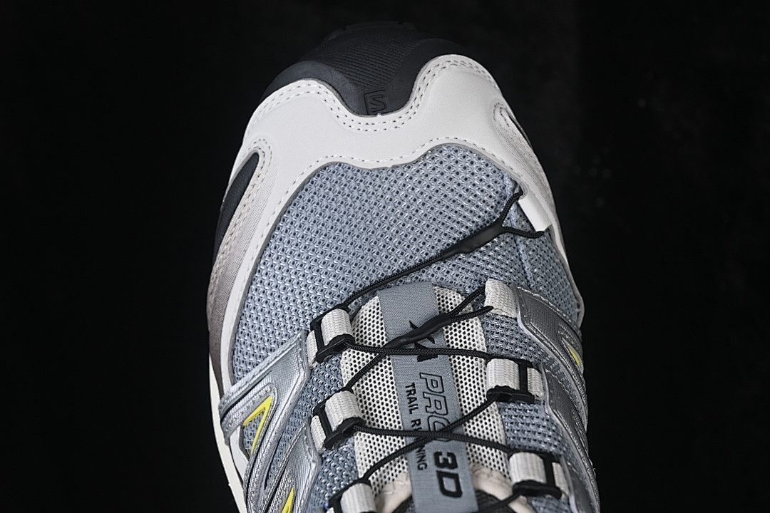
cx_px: 385
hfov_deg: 27.0
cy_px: 256
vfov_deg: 18.2
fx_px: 1604
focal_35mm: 75
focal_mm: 50
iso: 160
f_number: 7.1
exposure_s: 1/80
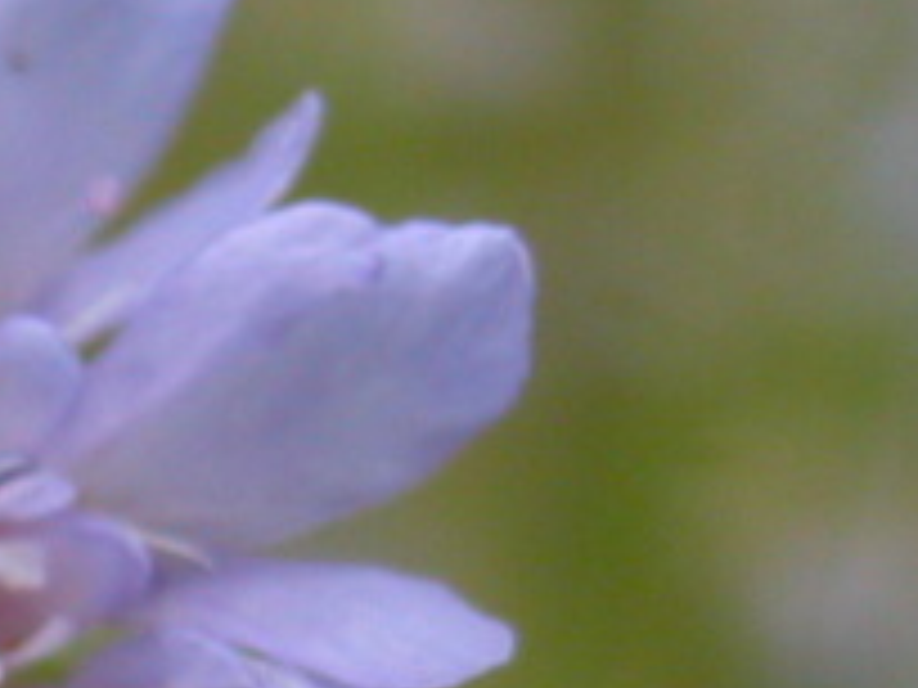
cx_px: -749
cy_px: 953
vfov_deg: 5.1
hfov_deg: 6.6
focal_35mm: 292
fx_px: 7744
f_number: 4.7
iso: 200
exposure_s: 1/1645
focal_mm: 17.8
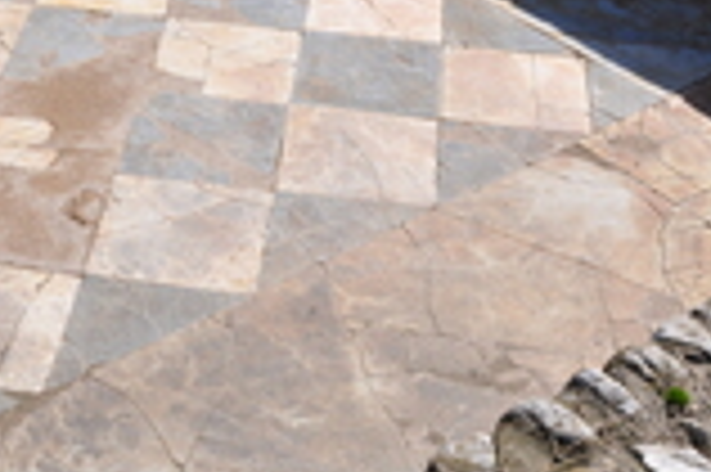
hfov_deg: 26.3
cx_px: 94
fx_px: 1480
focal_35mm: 75
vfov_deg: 17.8
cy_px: 22
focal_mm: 18
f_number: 11
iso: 200
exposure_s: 1/500
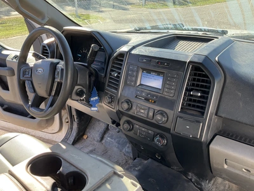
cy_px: 96
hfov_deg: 61.7
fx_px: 213
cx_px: 127
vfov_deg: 48.2
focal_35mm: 29
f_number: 1.8
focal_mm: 3
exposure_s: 1/151
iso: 20
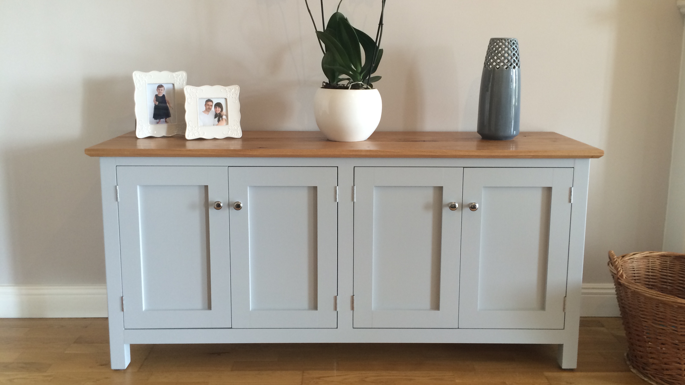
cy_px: 148
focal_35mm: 32
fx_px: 581
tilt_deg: -8.9
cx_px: 345
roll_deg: -0.8
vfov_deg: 36.5
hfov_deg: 61.0
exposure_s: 1/33
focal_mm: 4.15
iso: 100
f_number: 2.2
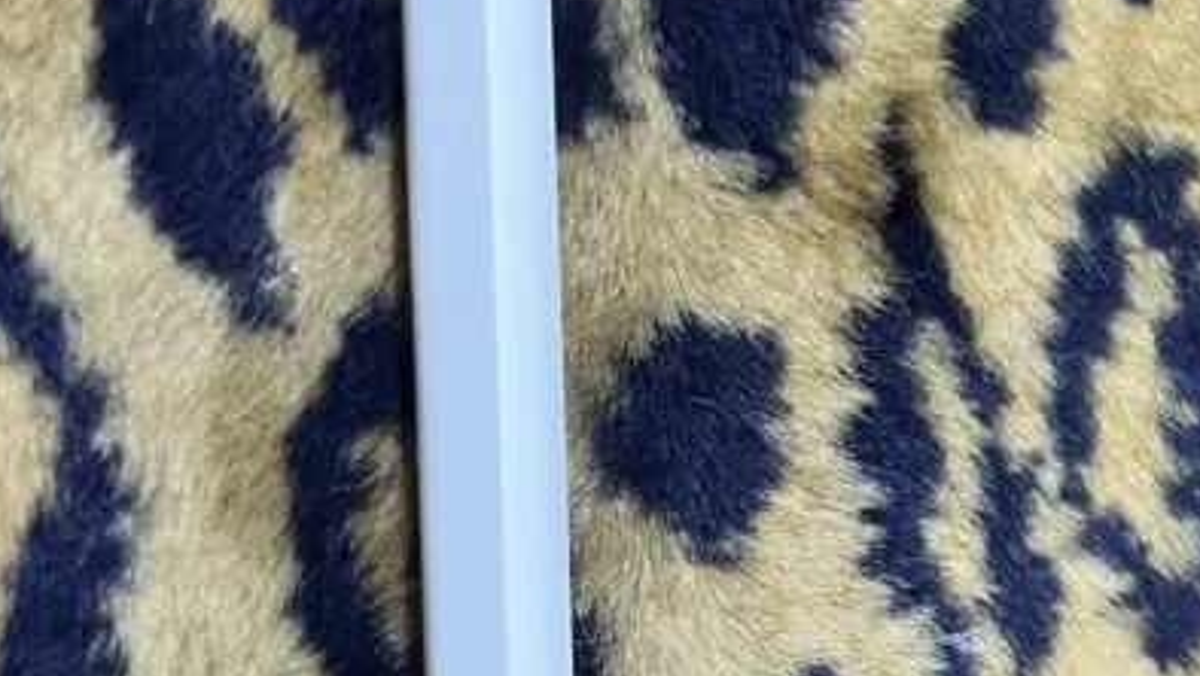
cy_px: 487
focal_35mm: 46
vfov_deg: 25.8
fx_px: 1464
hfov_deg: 44.6
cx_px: 594
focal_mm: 5.7
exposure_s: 1/60
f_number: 1.5
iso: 250
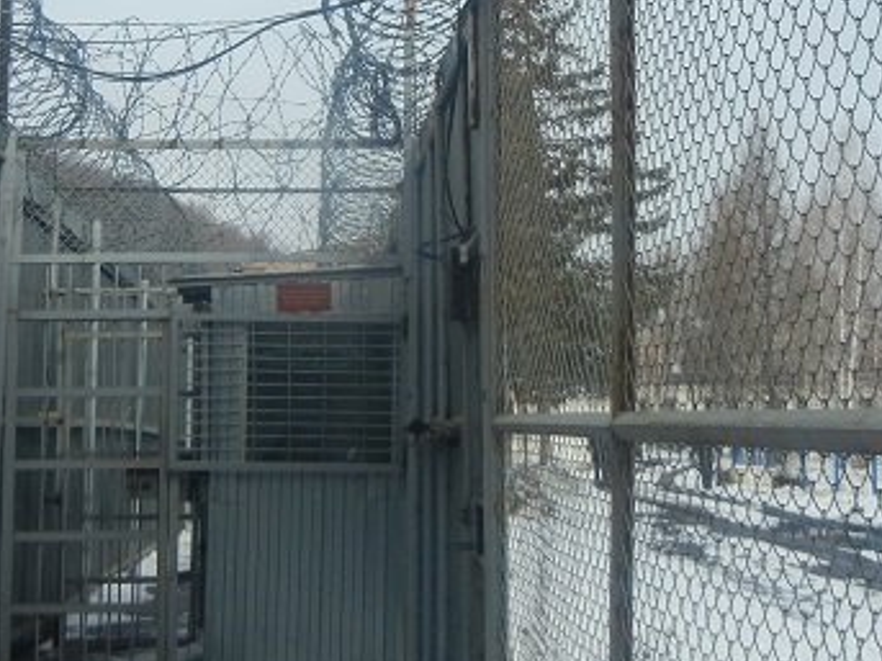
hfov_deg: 27.7
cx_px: 347
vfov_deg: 20.8
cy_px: 170
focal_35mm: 70
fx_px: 1783
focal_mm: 5.4
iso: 160
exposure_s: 1/424
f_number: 7
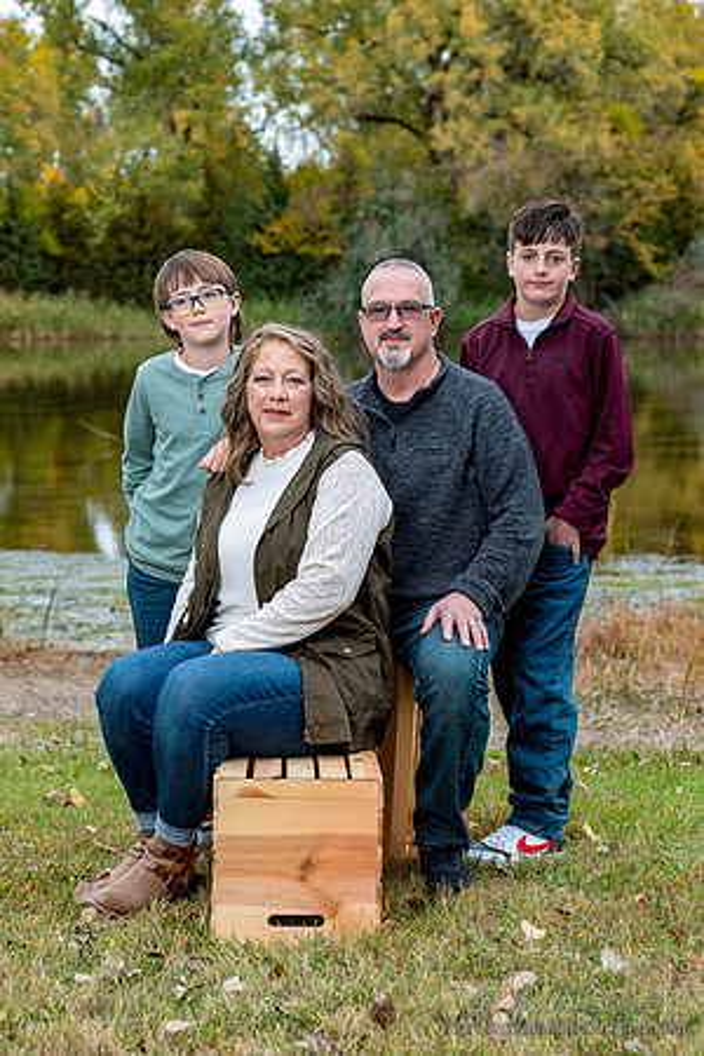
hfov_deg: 22.6
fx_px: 1760
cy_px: 528
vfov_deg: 33.4
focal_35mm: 60
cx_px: 352
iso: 125
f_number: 4
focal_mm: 60
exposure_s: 1/80
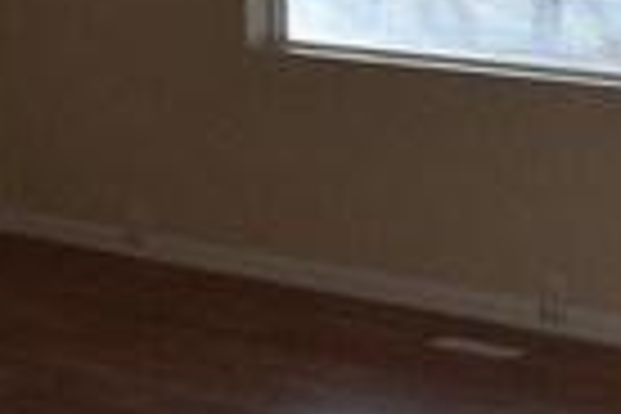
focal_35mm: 125
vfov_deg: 10.9
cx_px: 891
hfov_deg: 15.3
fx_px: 2156
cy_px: 99
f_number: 8
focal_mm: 18
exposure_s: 1/250
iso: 360
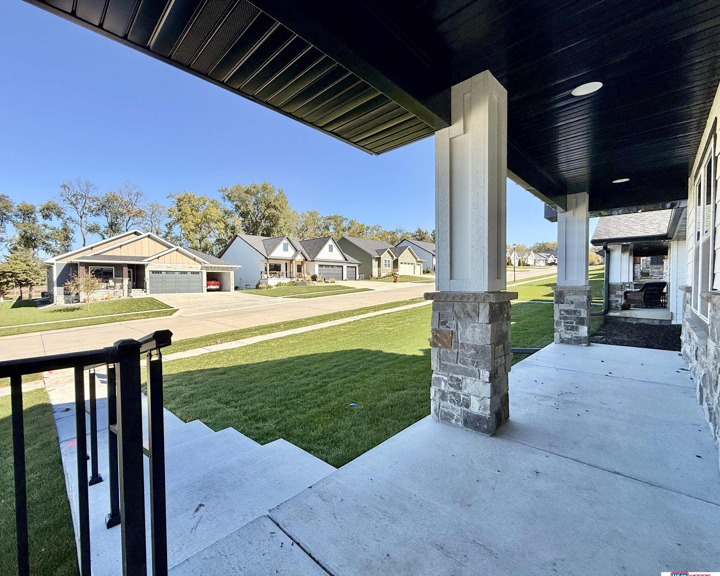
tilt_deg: -1.4
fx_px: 320
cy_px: 291
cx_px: 325
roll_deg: +0.1
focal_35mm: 15
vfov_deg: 84.0
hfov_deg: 96.5
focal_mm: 2.22
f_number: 2.2
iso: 50
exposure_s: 1/1464
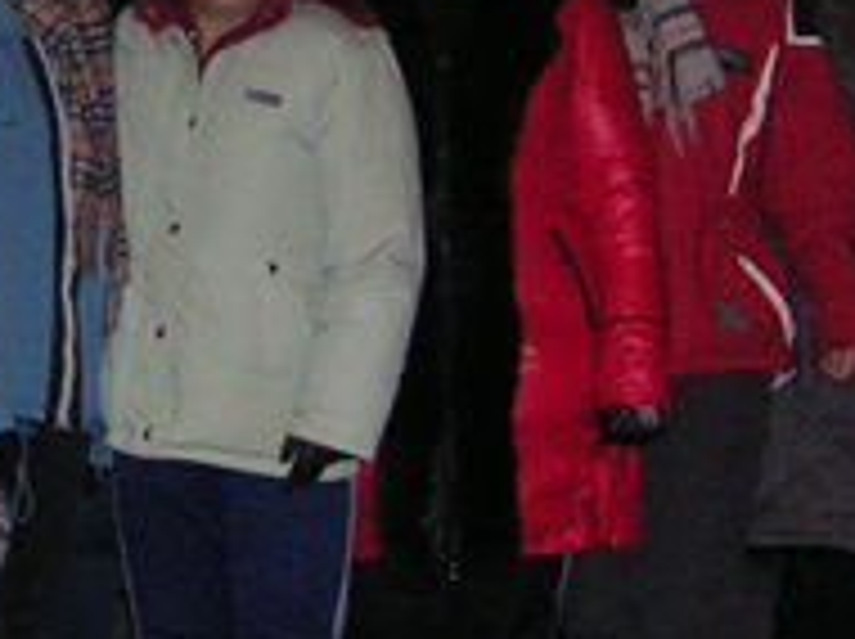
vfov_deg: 12.4
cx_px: 76
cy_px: 86
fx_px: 2911
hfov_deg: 16.5
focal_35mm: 118
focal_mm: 5.4
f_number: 2.8
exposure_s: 1/60.1
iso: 200
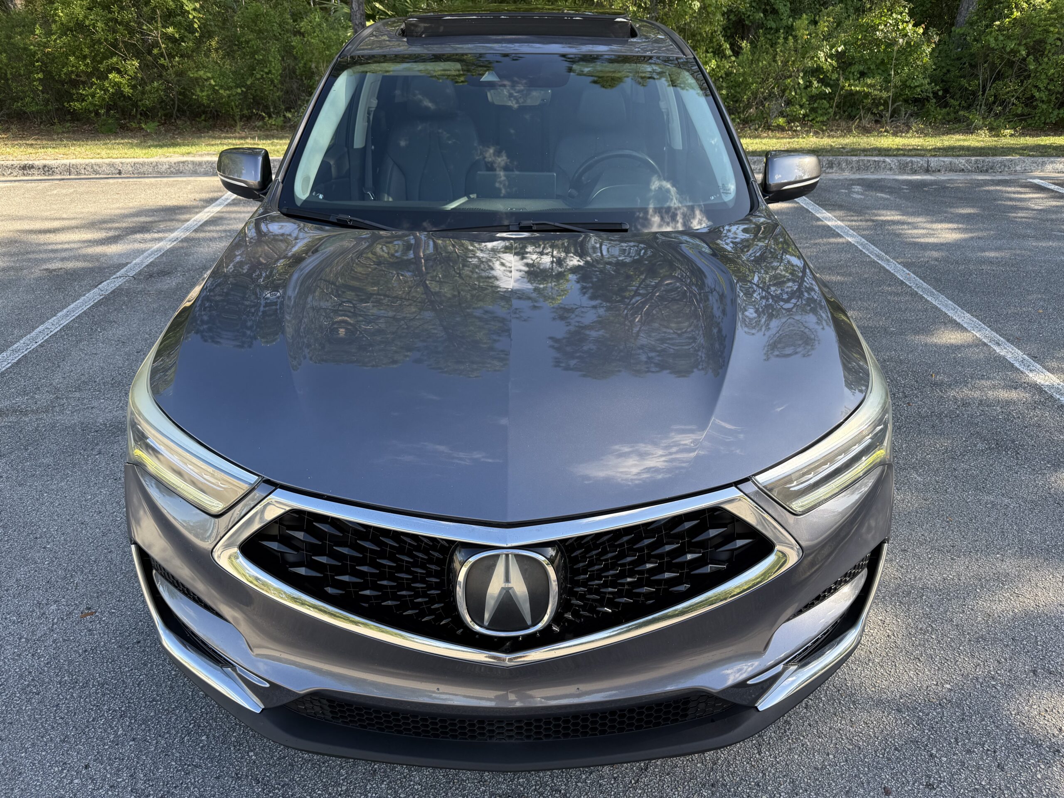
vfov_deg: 56.8
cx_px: 532
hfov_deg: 71.6
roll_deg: +0.0
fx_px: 738
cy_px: 399
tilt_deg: -26.8
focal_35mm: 24
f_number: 1.78
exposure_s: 1/539
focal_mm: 6.76
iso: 80
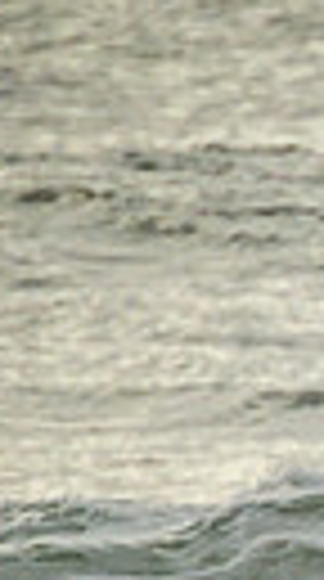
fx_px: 58076
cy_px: 654
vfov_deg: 0.6
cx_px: 1058
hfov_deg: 0.3
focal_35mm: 3780
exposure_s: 1/2500
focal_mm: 800
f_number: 11
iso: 900
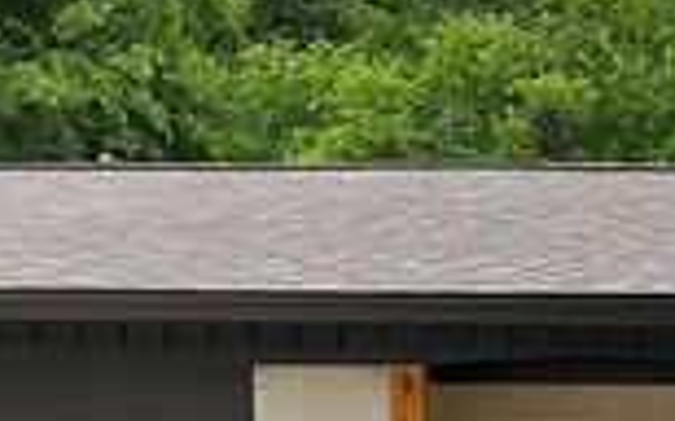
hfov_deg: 13.3
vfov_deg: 8.6
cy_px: 559
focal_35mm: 149
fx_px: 2739
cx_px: 1004
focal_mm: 22
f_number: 9
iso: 640
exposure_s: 1/100
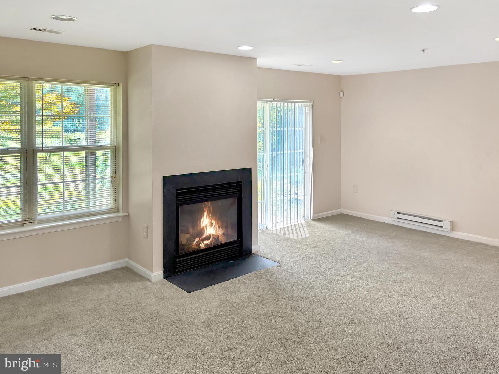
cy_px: 187
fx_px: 375
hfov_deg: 67.3
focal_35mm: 26
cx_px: 250
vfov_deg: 53.1
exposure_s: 1/126
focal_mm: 5.96
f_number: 1.6
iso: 80
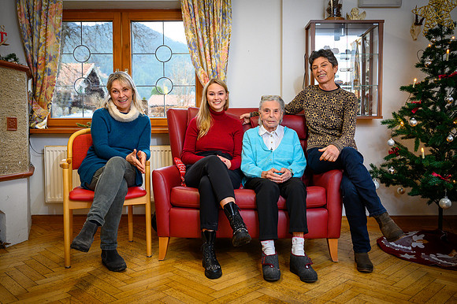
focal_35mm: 32
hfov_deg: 59.4
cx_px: 235
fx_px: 401
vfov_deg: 41.5
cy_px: 153
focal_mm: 27.5
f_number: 4
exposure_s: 1/100
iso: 800
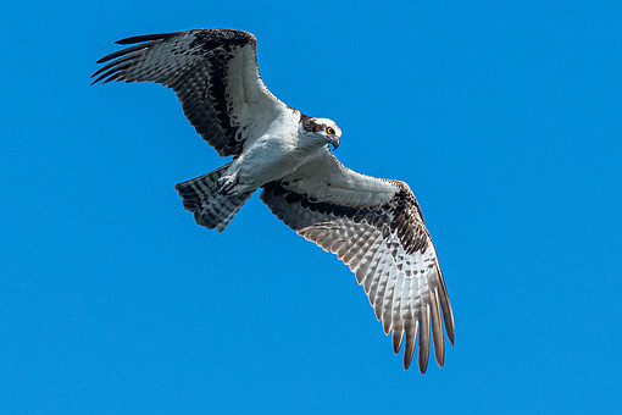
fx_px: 20144
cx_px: 59
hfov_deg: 1.8
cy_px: 84
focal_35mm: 1166
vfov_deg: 1.2
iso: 800
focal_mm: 420
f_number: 8
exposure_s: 1/3200
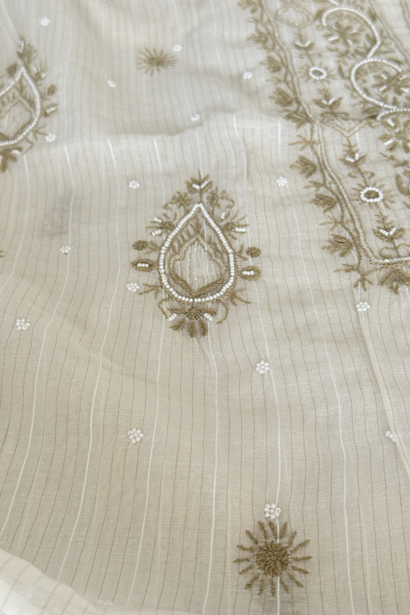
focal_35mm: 50
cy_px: 308
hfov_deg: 27.0
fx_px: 854
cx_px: 209
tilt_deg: -43.9
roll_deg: +5.9
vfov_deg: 39.6
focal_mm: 6.76
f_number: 1.78
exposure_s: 1/60
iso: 160
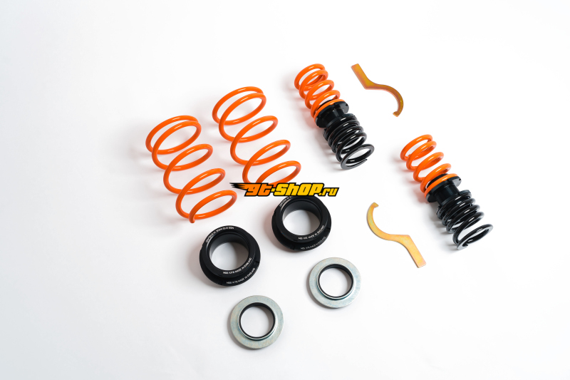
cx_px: 285
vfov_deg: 33.4
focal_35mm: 40
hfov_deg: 48.5
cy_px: 190
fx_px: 633
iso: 50
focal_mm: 40
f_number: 8
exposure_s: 1/250
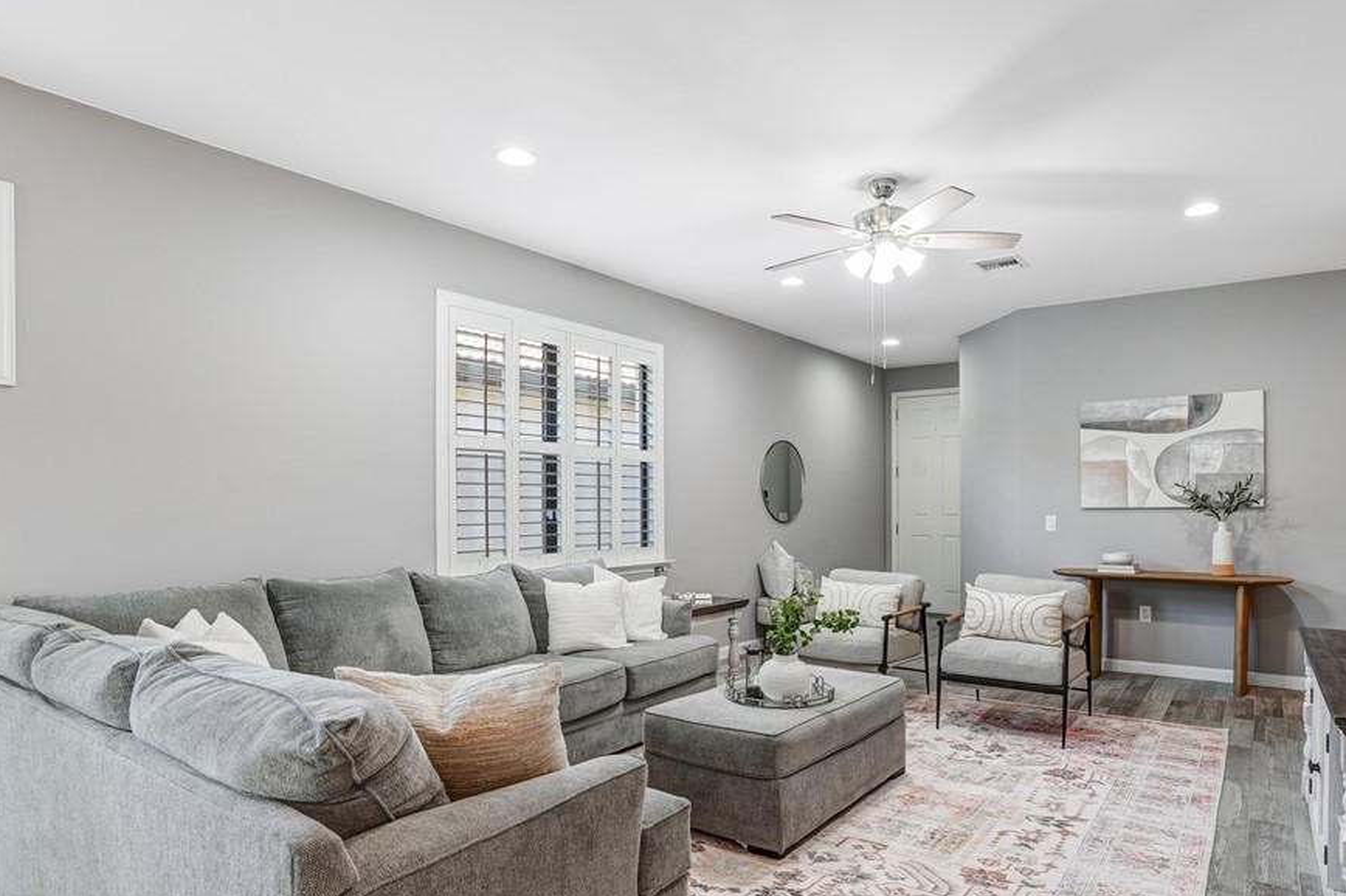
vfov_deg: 61.5
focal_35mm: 20
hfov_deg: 83.8
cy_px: 520
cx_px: 736
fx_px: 747
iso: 200
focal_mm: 16
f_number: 9
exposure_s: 1/6
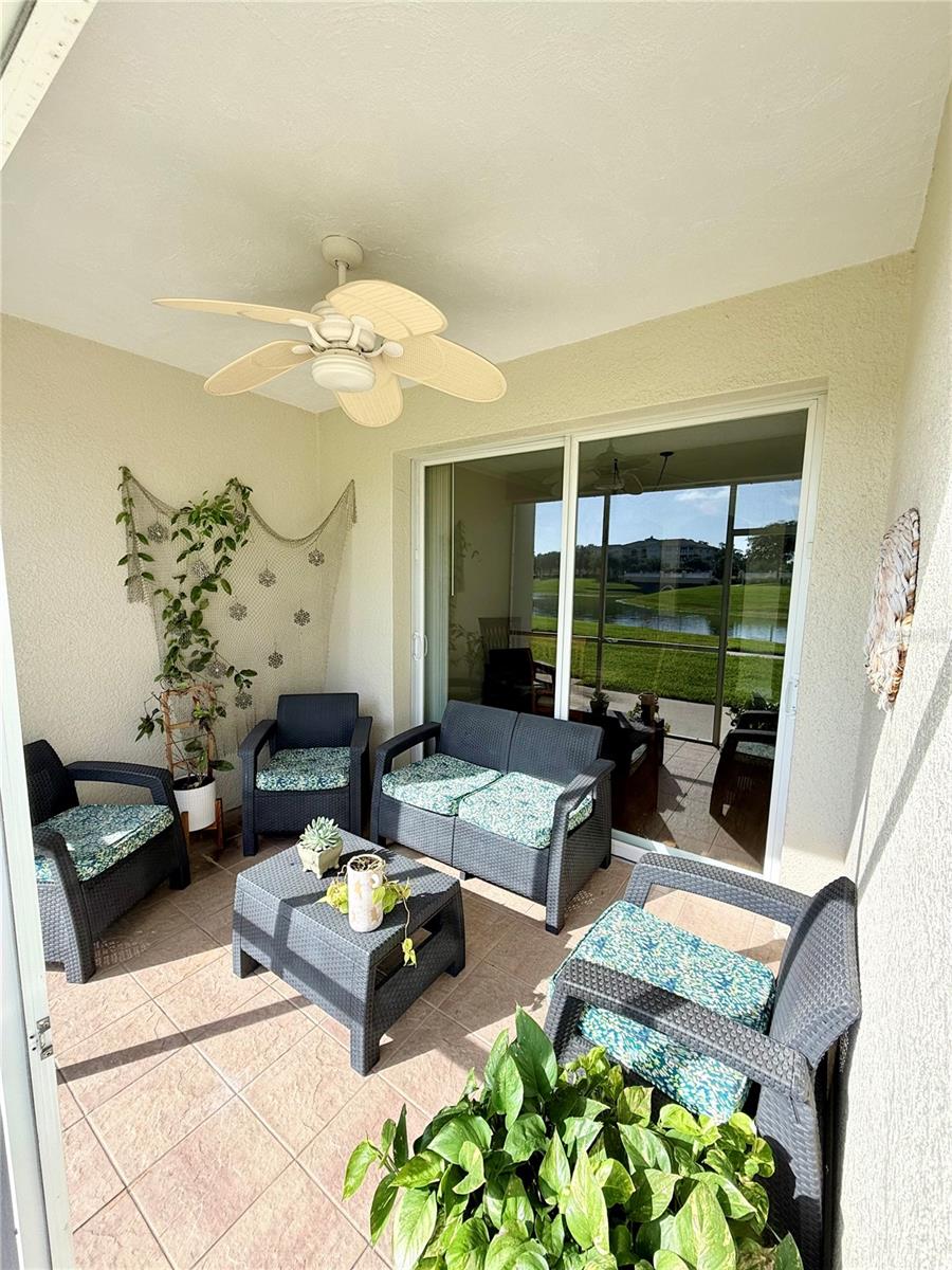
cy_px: 635
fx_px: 513
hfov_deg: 85.7
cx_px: 476
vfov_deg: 102.1
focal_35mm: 14
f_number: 2.2
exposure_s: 1/308
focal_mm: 2.22
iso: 50
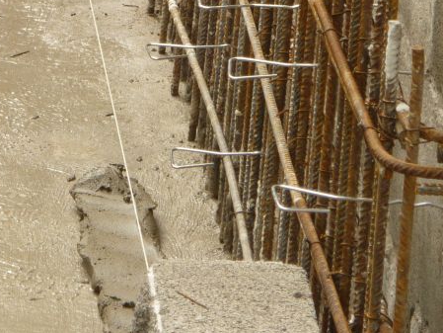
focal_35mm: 301
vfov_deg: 4.9
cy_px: 5
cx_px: 175
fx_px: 3853
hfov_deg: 6.6
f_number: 5.9
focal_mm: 22
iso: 80
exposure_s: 1/125
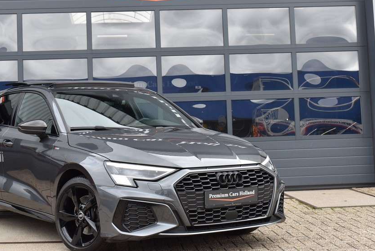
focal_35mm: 74
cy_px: 101
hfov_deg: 27.3
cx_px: 165
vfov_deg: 18.4
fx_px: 771
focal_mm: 40
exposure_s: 1/250
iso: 400
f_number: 8
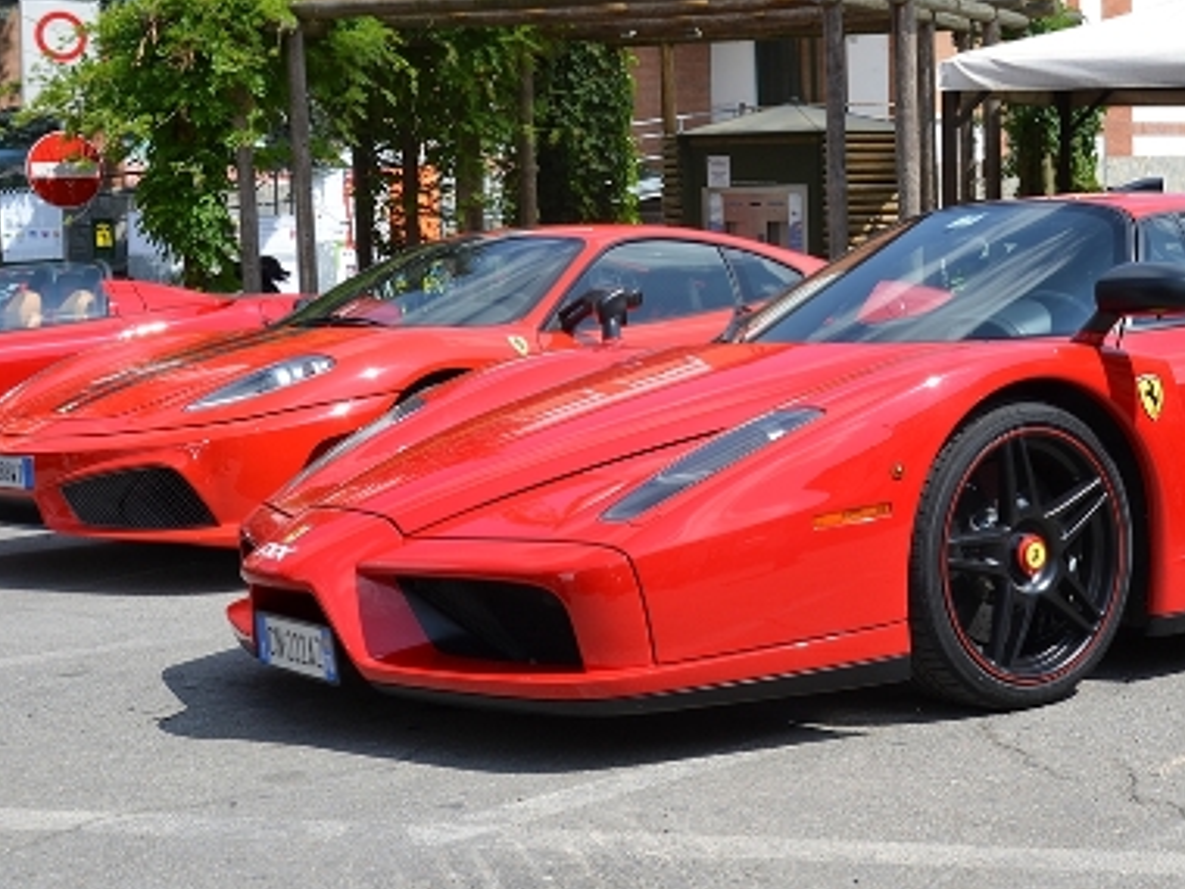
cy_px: 312
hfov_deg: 32.5
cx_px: 901
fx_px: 1985
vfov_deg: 25.1
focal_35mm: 58
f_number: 8
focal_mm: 24
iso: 100
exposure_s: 1/250
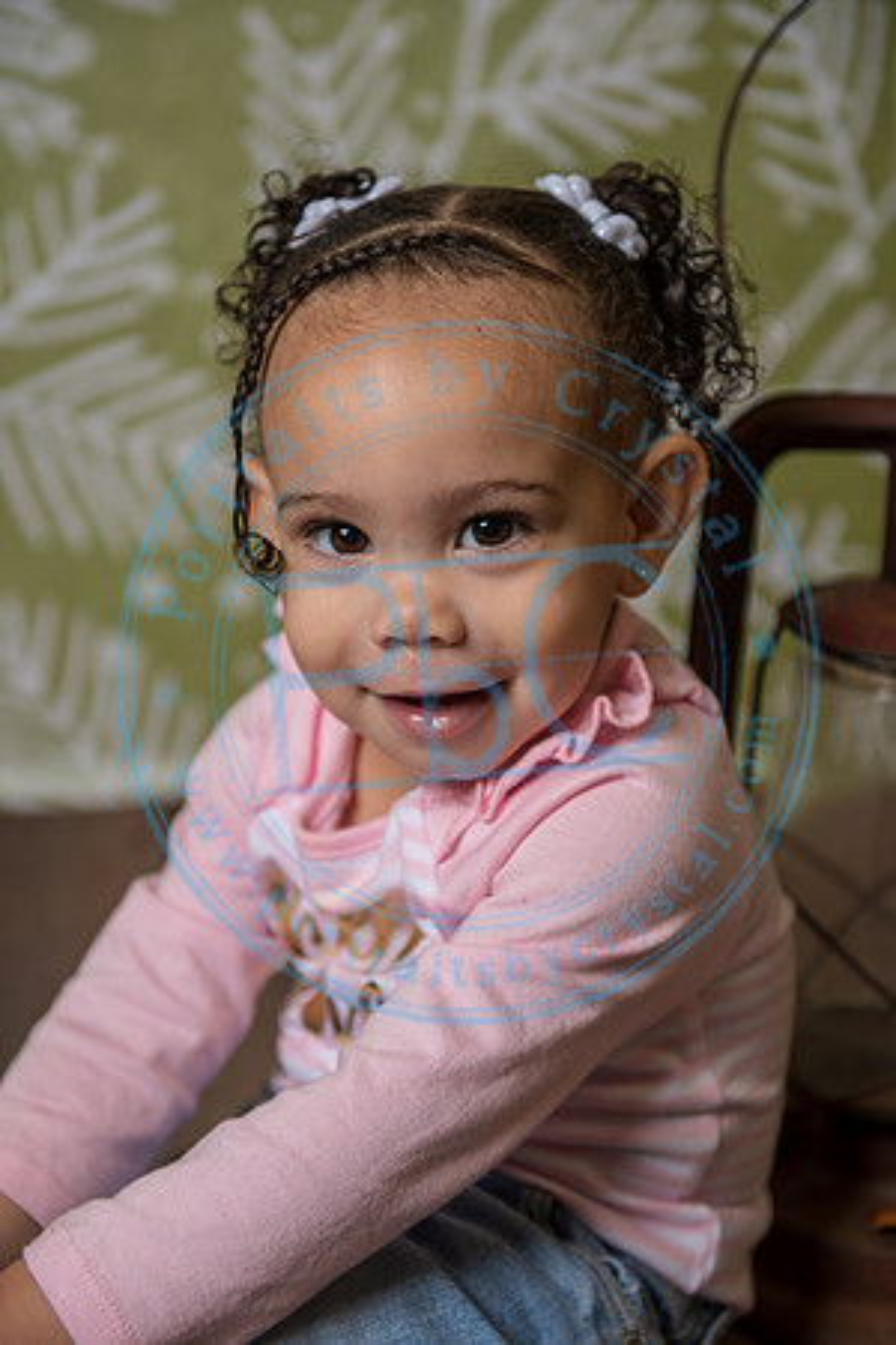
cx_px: 448
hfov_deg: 19.5
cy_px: 672
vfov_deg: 28.8
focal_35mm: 70
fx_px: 2613
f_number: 4
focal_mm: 70
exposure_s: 1/200
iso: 200
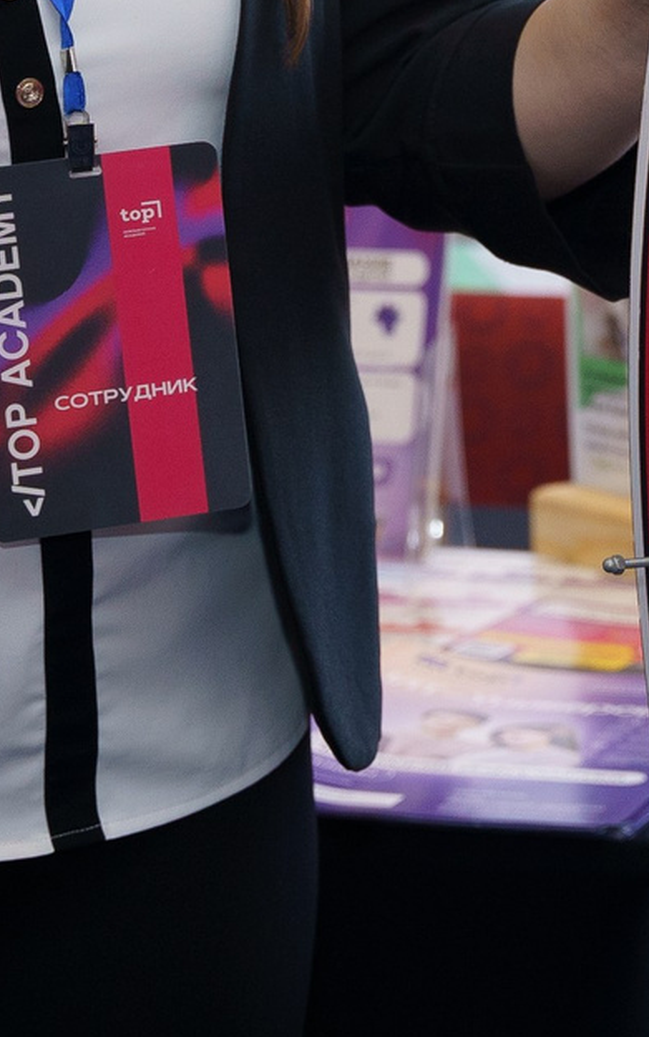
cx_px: 554
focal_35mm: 202
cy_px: -366
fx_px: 5713
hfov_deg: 6.5
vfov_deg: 10.1
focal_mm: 48.4
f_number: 3.2
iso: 800
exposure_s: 1/250
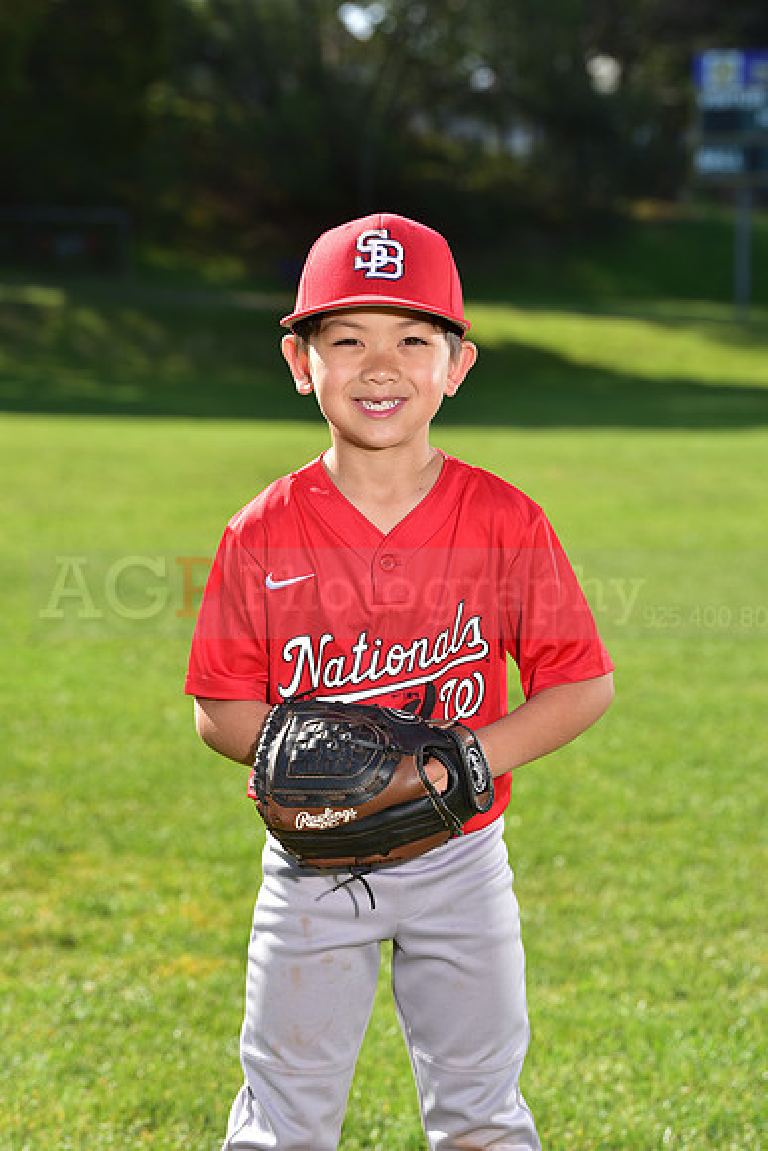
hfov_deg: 13.0
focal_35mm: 105
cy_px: 576
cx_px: 384
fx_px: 3358
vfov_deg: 19.5
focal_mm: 105
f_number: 5.6
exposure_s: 1/250
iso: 100
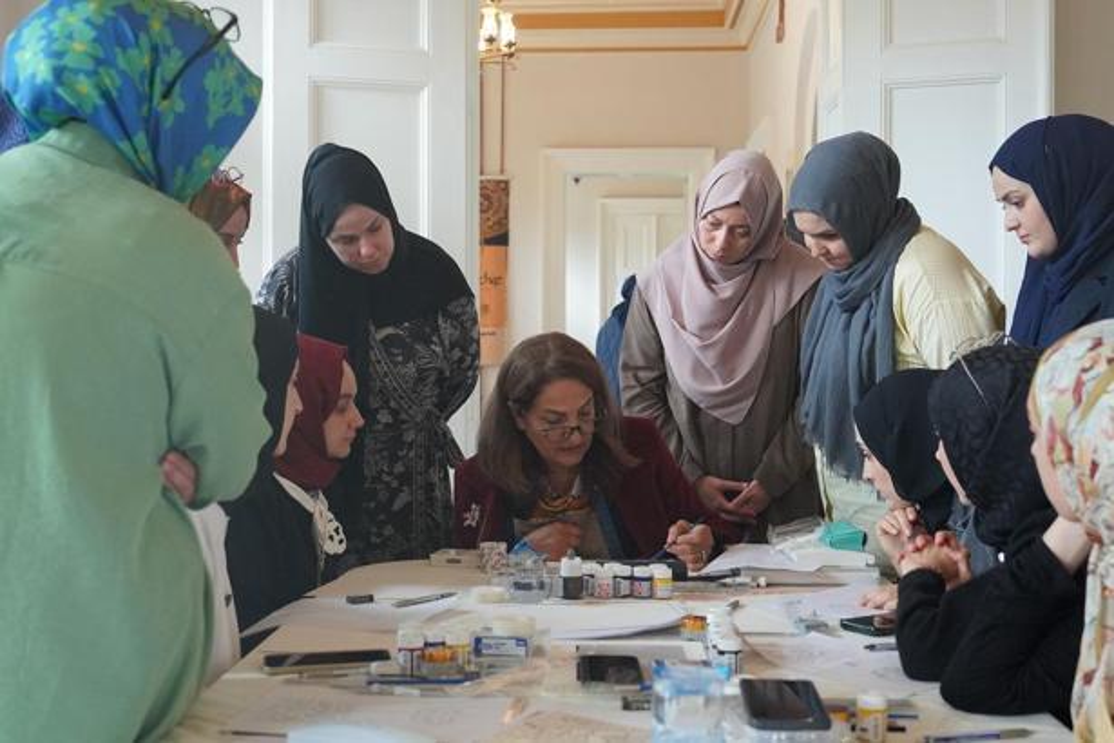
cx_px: 557
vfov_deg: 29.9
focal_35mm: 45
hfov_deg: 43.6
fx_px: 1392
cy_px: 372
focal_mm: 30
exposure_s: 1/160
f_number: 4
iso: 2000
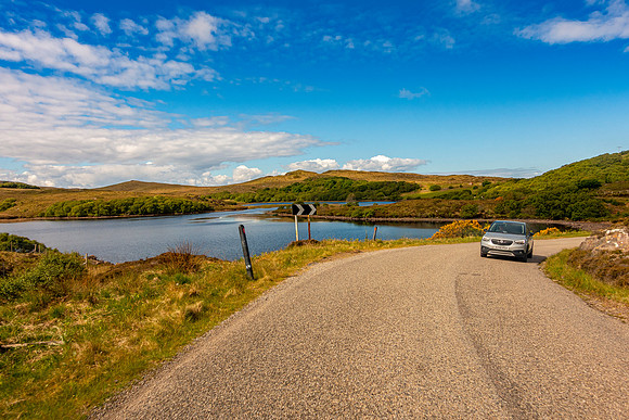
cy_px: 210
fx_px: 419
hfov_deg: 73.7
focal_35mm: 24
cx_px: 314
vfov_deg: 53.2
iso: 125
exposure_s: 1/320
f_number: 7.1
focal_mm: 8.8
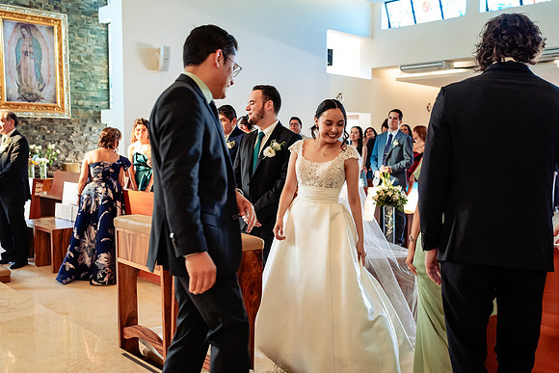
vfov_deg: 38.3
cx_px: 280
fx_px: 537
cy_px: 186
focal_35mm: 35
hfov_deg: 55.0
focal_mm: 34
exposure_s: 1/125
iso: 2000
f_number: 4.5
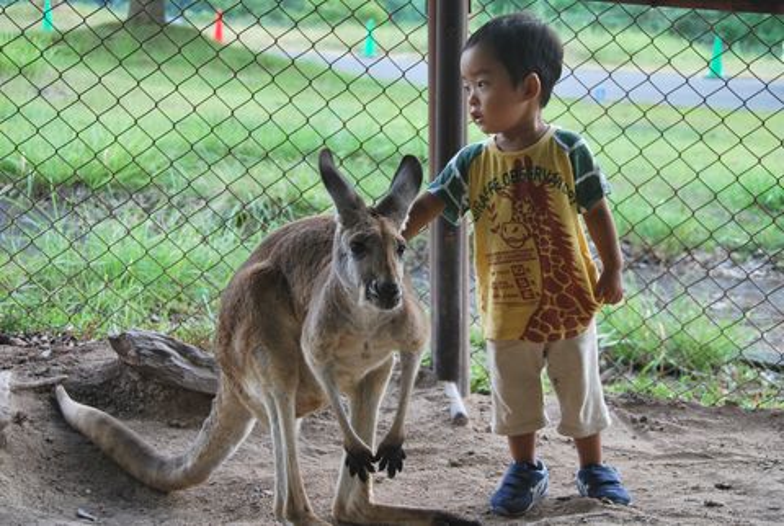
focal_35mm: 69
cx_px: 392
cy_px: 263
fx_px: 1505
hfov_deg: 29.2
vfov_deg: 19.8
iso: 200
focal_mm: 46
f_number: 5
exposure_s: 1/100
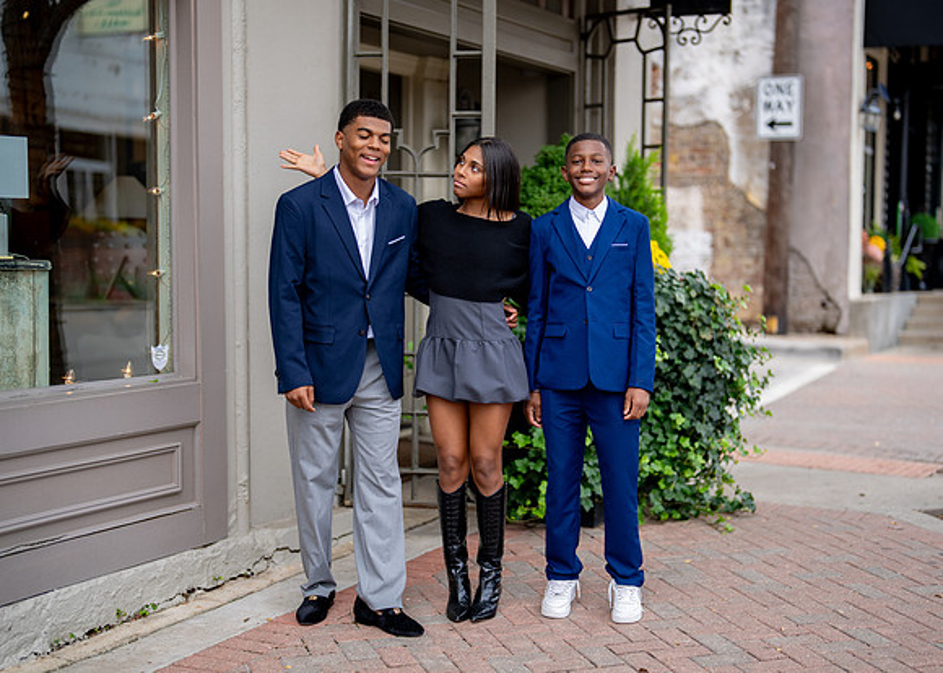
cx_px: 514
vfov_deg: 26.2
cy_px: 338
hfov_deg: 36.1
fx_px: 1447
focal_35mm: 54
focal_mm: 50
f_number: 1.2
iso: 100
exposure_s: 1/2000
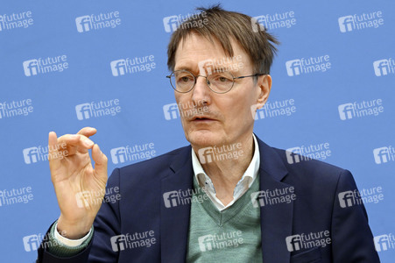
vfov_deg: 12.2
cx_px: 198
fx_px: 1228
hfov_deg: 18.3
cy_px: 132
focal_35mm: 112
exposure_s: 1/400
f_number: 6.3
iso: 4000
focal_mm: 112
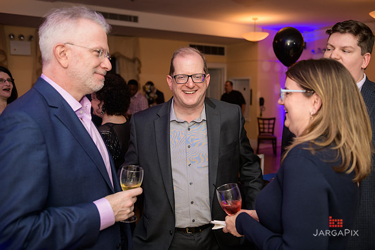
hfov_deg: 54.4
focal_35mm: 35
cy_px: 125
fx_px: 365
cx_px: 188
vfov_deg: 37.9
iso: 800
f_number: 3.2
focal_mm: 35
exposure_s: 1/125
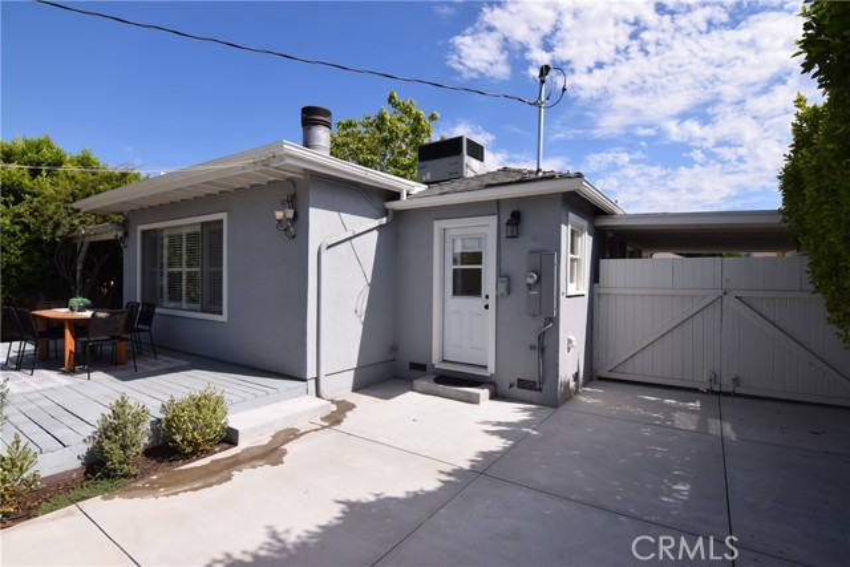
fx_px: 390
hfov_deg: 95.0
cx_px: 425
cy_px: 284
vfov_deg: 72.1
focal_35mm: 16
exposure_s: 1/400
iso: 200
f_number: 10
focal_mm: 11
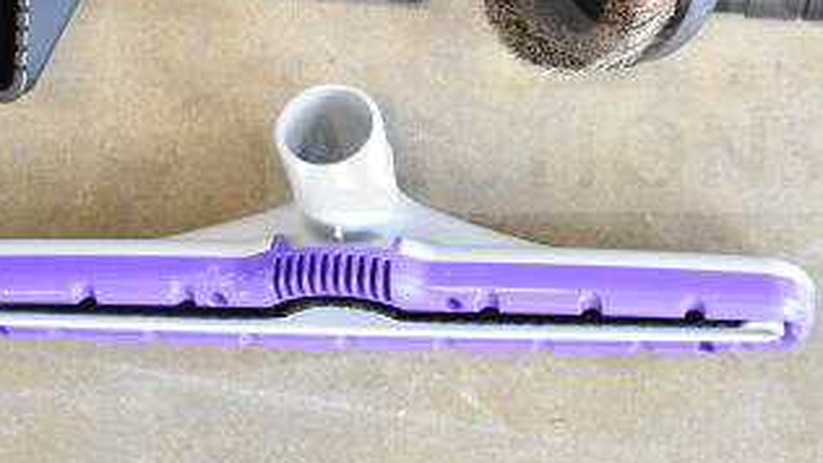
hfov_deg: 25.7
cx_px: 557
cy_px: 7
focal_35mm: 82
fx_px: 1790
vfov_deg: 14.5
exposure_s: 1/40
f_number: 4
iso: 1600
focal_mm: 27
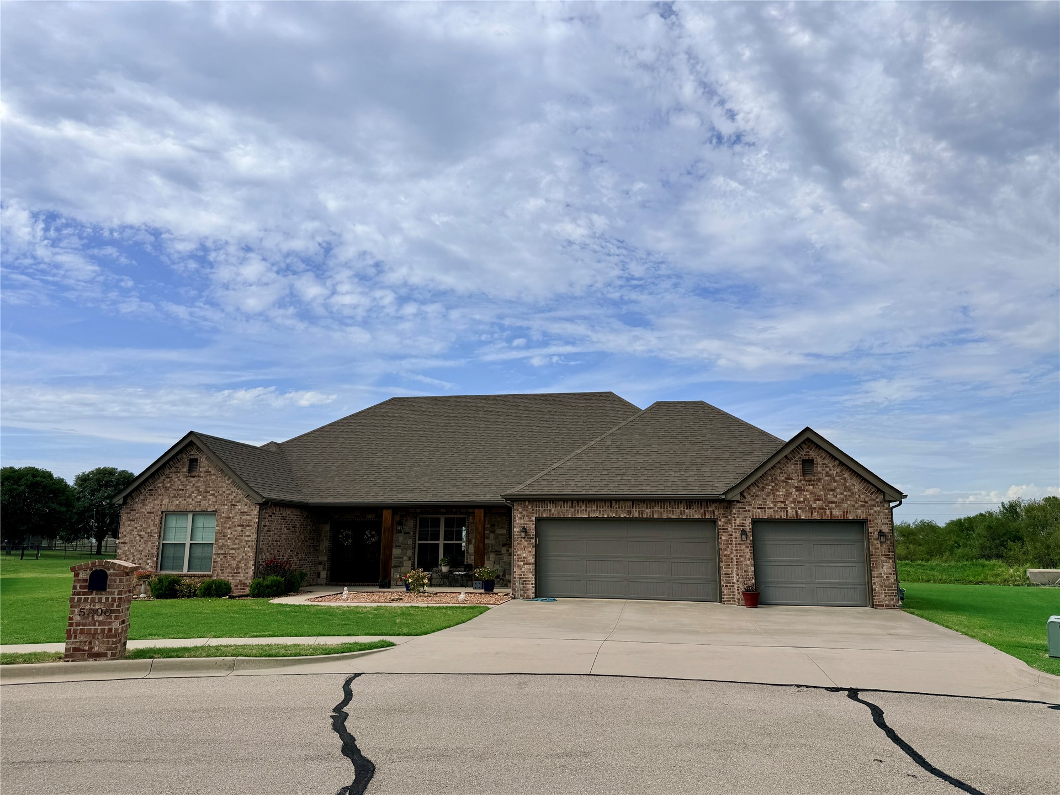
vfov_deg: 56.8
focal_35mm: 24
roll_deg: -0.3
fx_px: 735
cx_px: 530
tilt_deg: +11.0
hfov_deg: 71.6
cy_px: 398
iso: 80
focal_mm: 6.76
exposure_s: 1/7353
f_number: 1.78
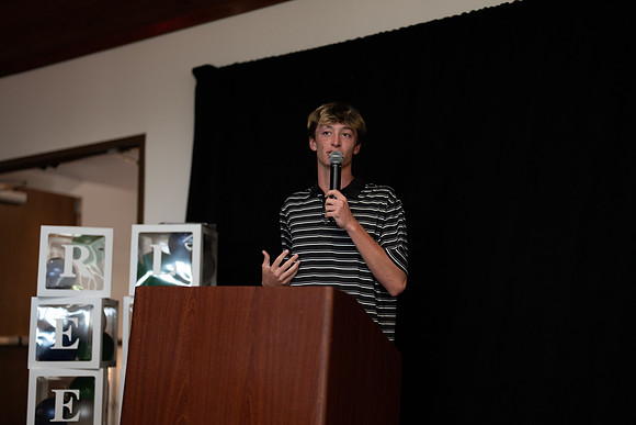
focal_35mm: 50
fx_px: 883
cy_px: 212
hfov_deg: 39.6
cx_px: 318
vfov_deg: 27.0
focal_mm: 50
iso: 400
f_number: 1.2
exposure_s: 1/320
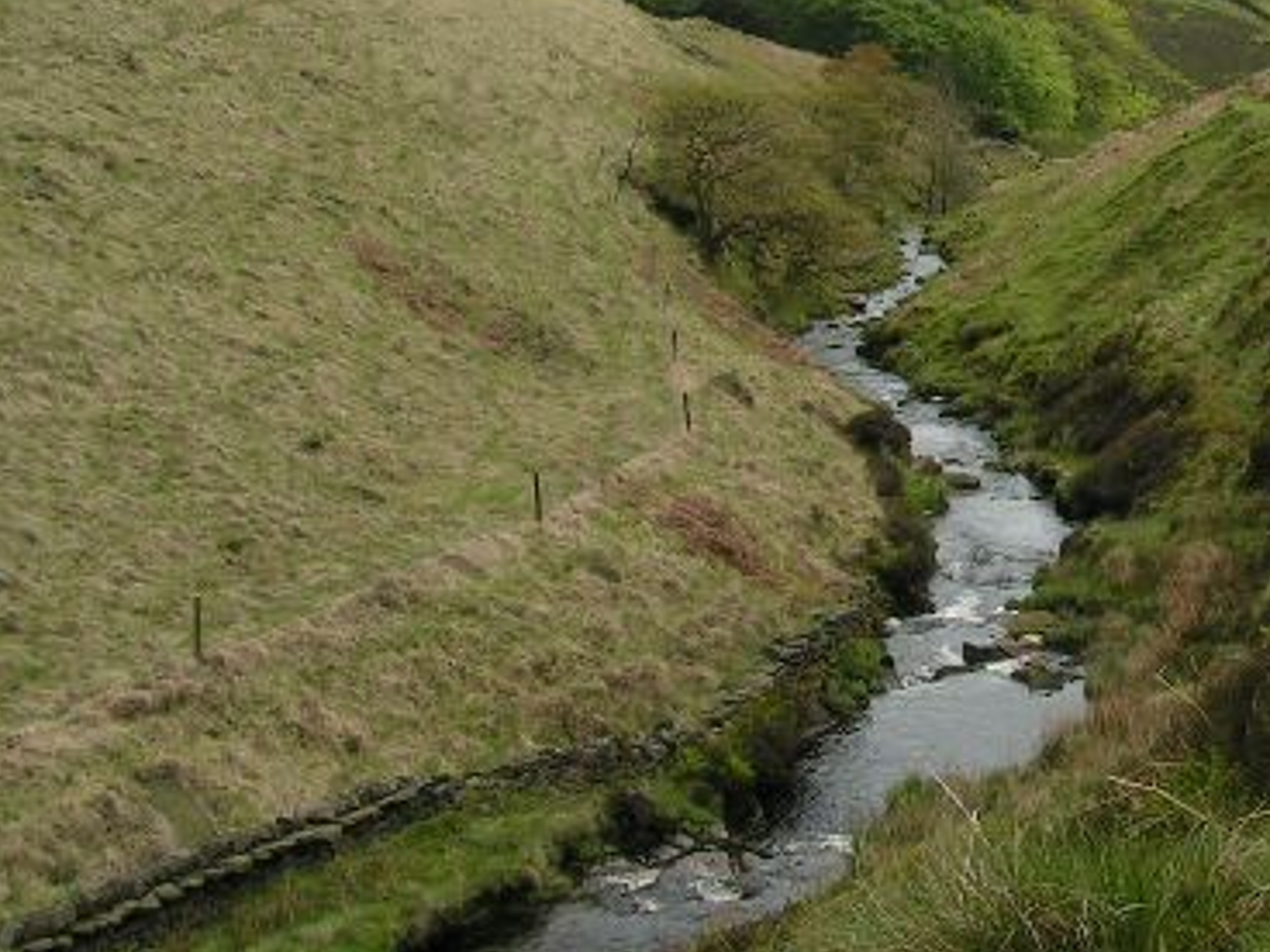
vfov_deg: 22.1
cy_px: 238
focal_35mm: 66
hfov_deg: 28.5
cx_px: 1073
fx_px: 2421
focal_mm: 5.8
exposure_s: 1/250
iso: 50
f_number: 5.6
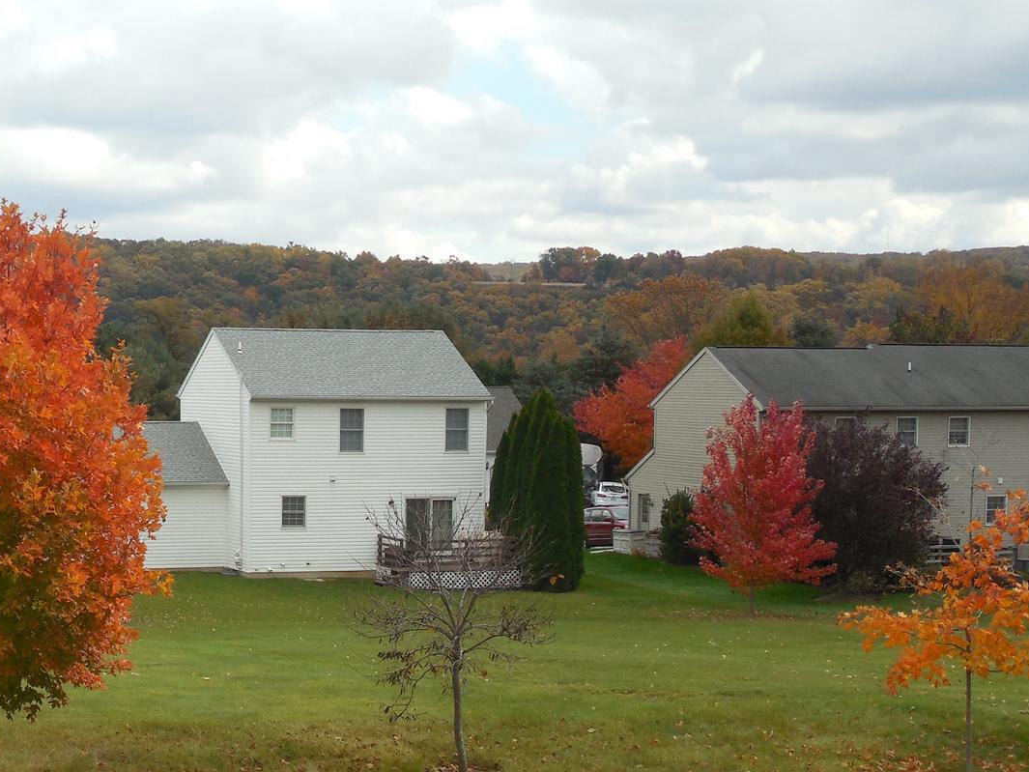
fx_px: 2230
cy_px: 648
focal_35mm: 75
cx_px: 271
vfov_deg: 19.4
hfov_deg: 25.7
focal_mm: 7
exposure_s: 1/640
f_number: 3.8
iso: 125
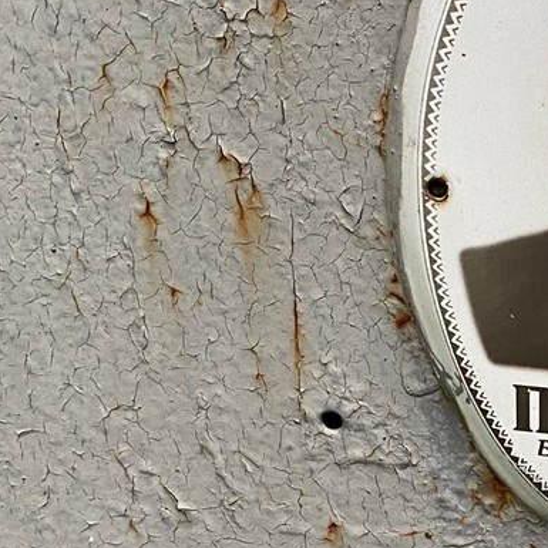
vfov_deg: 19.6
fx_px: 1540
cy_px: 549
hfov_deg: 18.9
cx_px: 680
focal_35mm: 86
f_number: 1.8
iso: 125
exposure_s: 1/73
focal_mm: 4.25
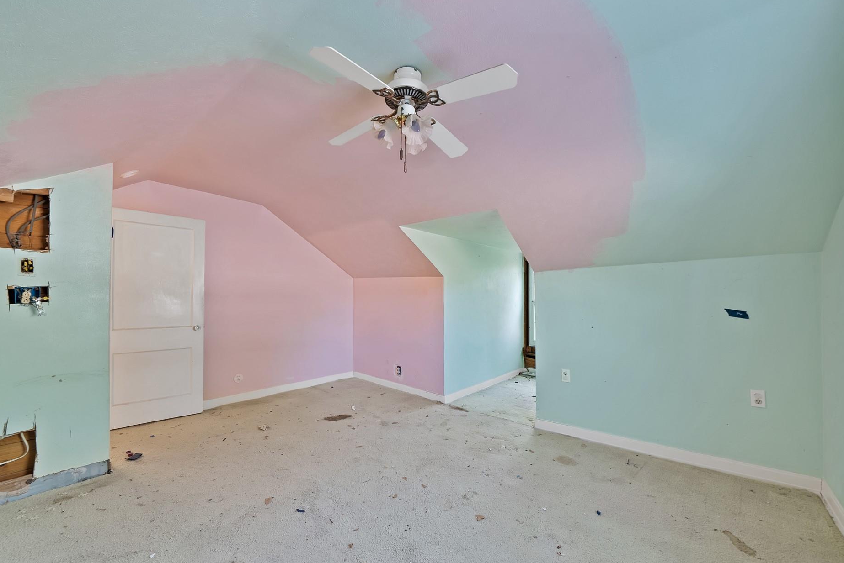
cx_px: 411
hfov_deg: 108.3
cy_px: 293
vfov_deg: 85.5
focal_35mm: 13
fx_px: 305
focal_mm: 12
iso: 640
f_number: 9
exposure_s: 2.5
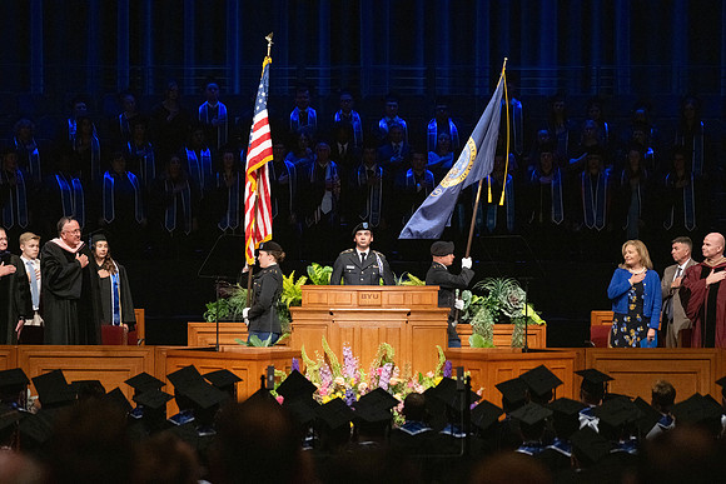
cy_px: 242
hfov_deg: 10.3
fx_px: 4034
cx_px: 363
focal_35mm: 200
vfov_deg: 6.9
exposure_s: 1/320
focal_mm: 200
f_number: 5.6
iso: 6400
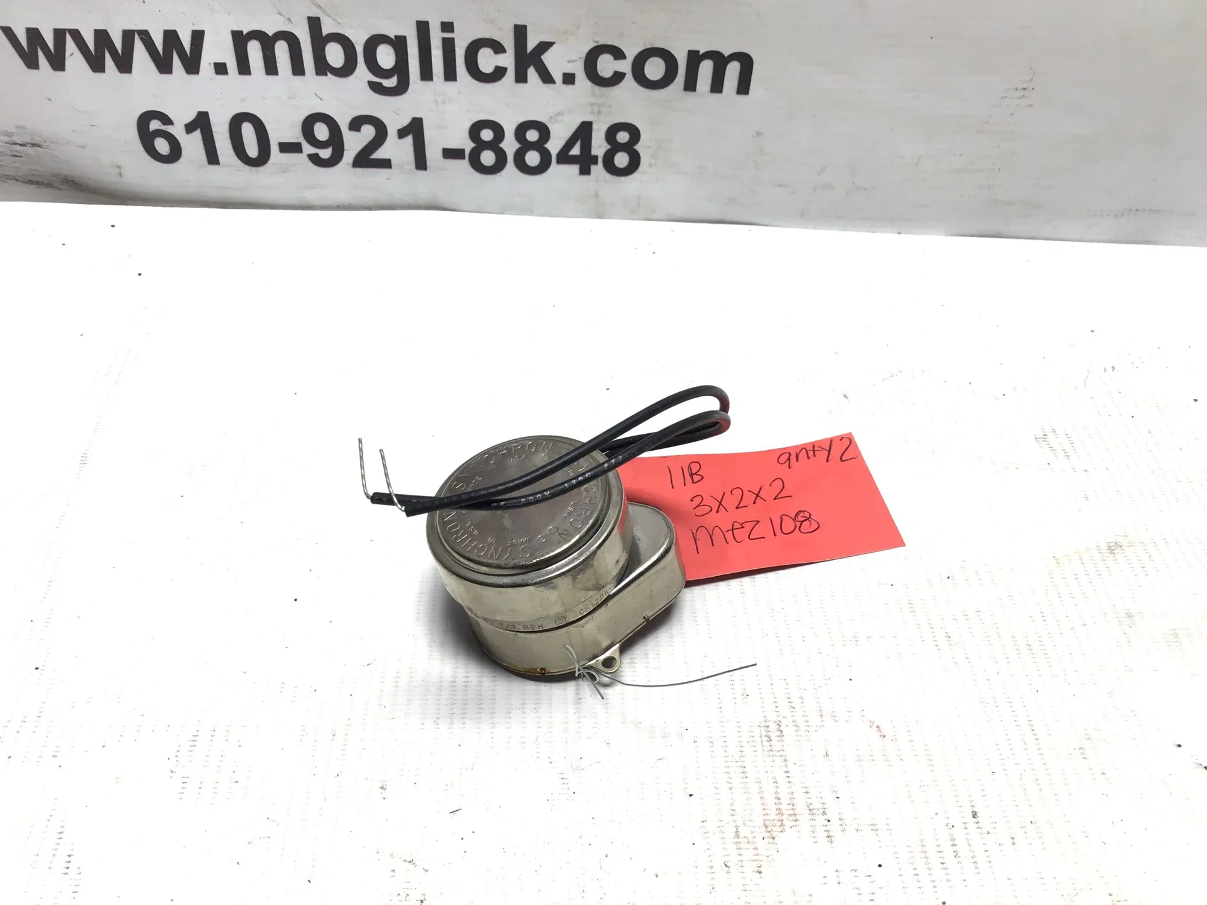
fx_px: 1081
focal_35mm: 31
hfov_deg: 58.4
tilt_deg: -44.2
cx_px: 604
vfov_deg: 45.4
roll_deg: -4.3
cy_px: 452
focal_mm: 3.3
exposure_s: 1/120
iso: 32
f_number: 2.4
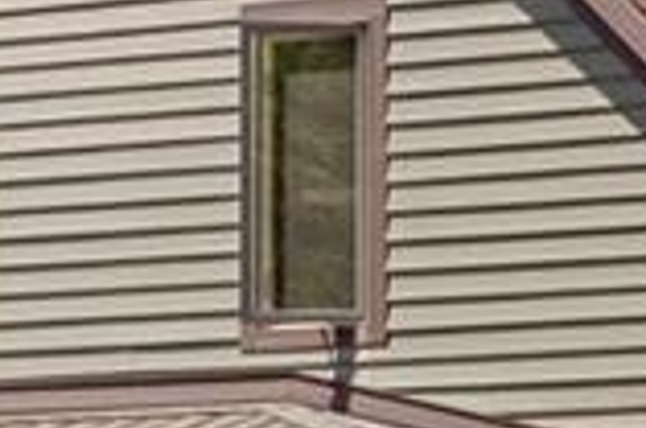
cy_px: 397
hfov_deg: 8.1
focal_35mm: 254
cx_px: 411
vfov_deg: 5.4
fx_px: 4549
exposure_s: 1/500
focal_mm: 26
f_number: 9
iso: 400
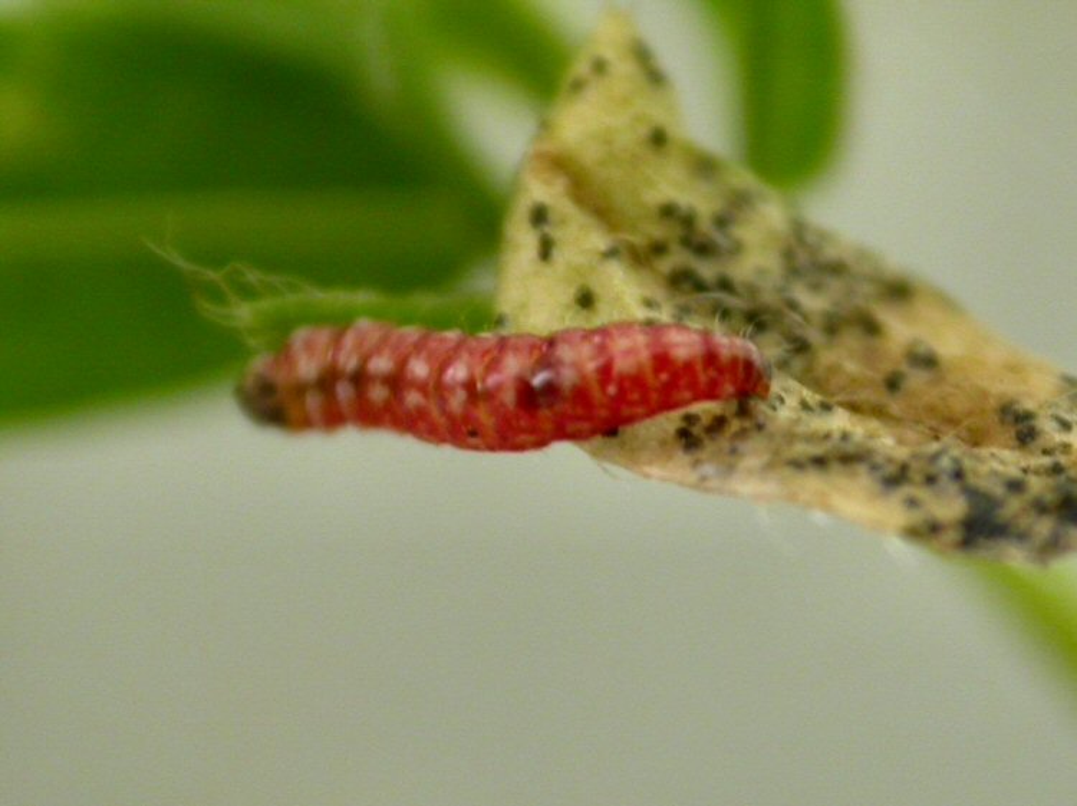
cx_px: 538
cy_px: 403
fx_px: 2424
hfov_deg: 25.0
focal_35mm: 78
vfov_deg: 18.9
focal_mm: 16.2
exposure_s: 1/7.2
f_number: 3.5
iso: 100
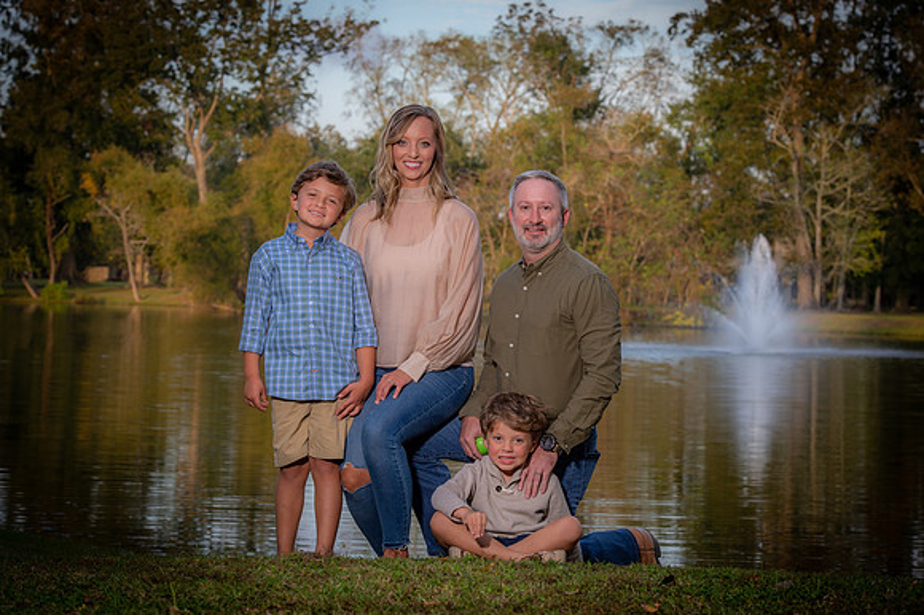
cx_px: 462
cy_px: 308
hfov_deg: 20.8
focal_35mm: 98
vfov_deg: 13.9
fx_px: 2514
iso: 400
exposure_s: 1/160
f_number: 8
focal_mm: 98
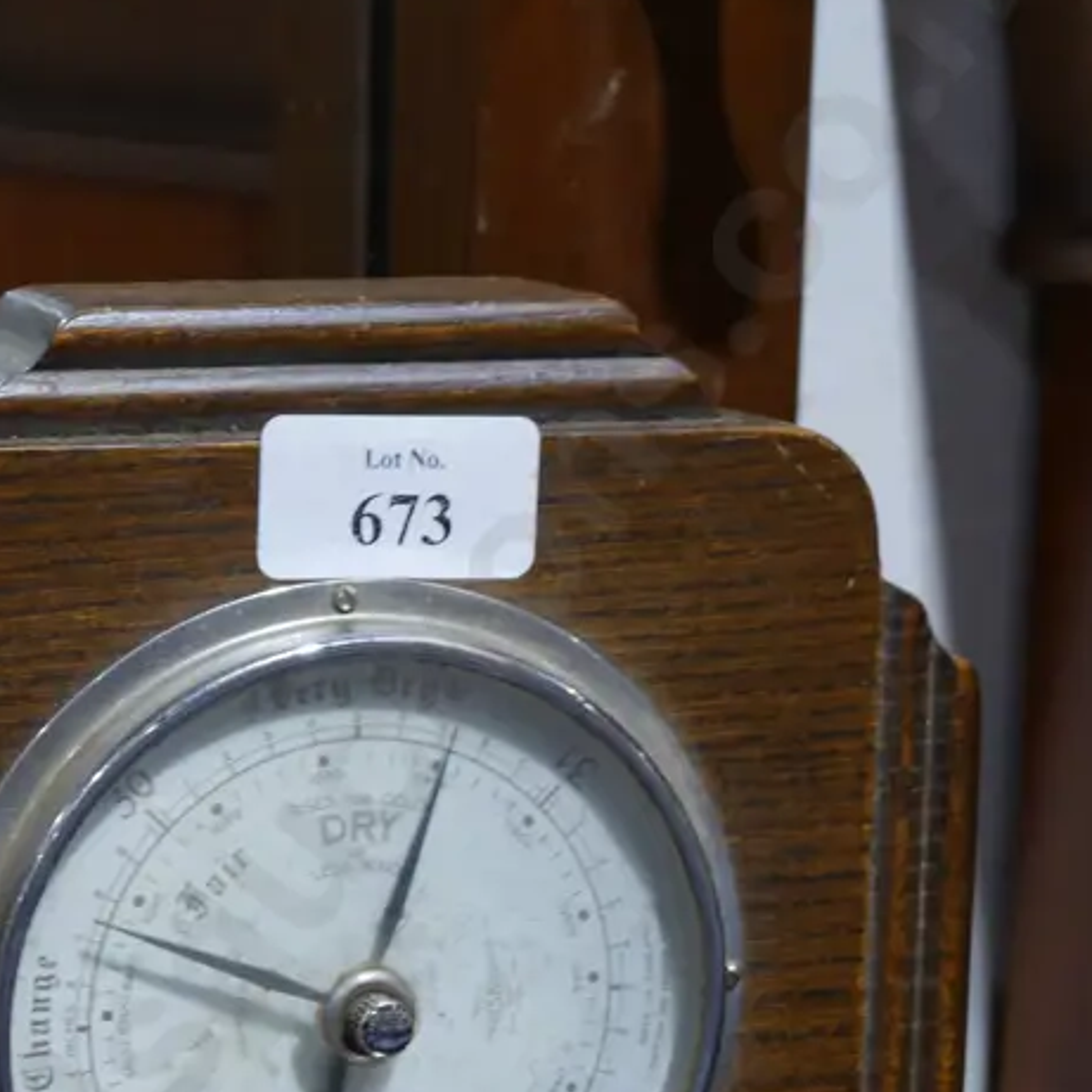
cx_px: 311
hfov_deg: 15.8
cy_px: 850
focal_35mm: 110
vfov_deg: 15.7
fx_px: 3926
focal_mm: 28
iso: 1000
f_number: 5.3
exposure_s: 1/60
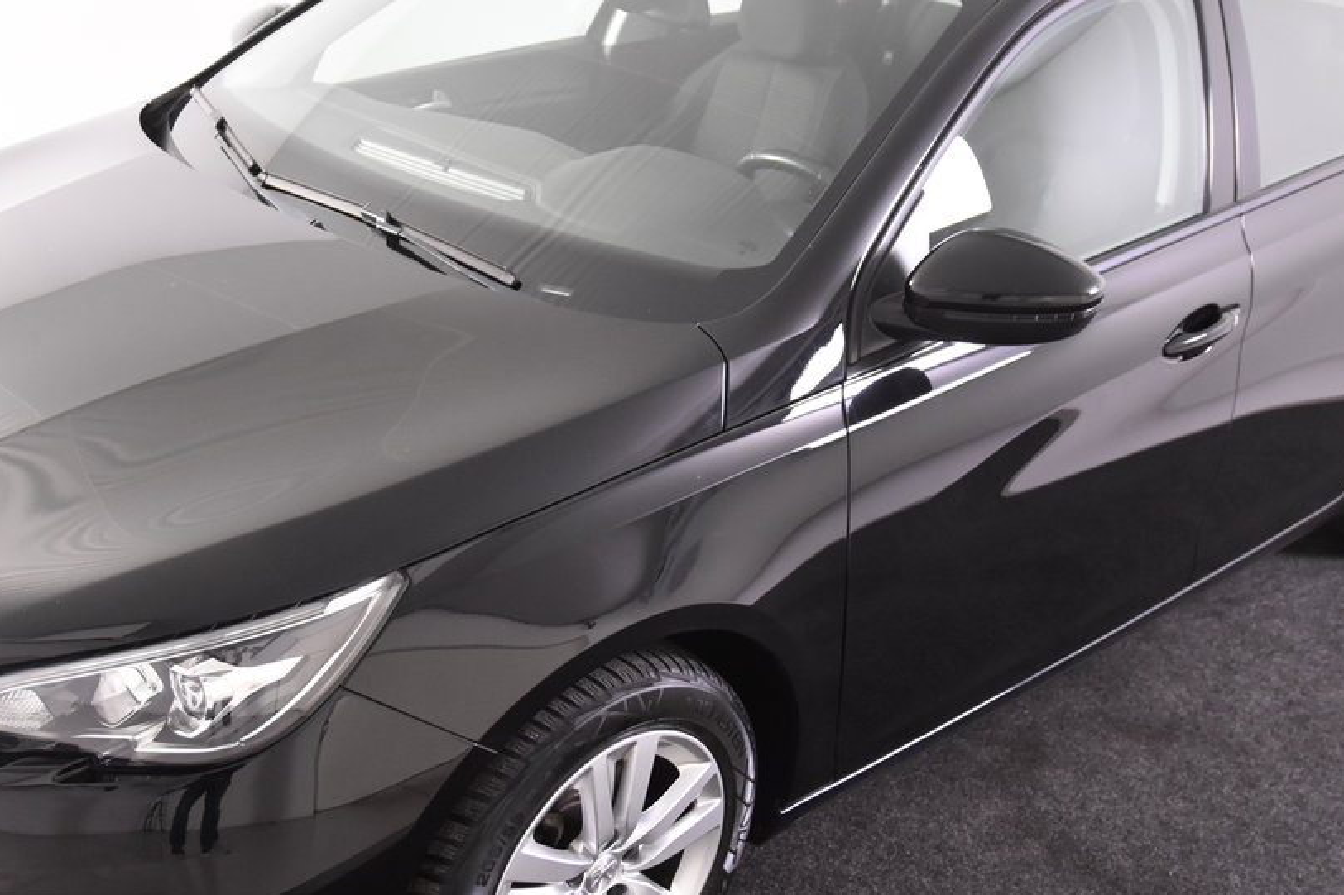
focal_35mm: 52
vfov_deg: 26.0
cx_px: 571
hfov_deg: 38.1
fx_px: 1941
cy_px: 467
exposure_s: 1/40
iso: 1600
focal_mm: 22
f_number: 3.2
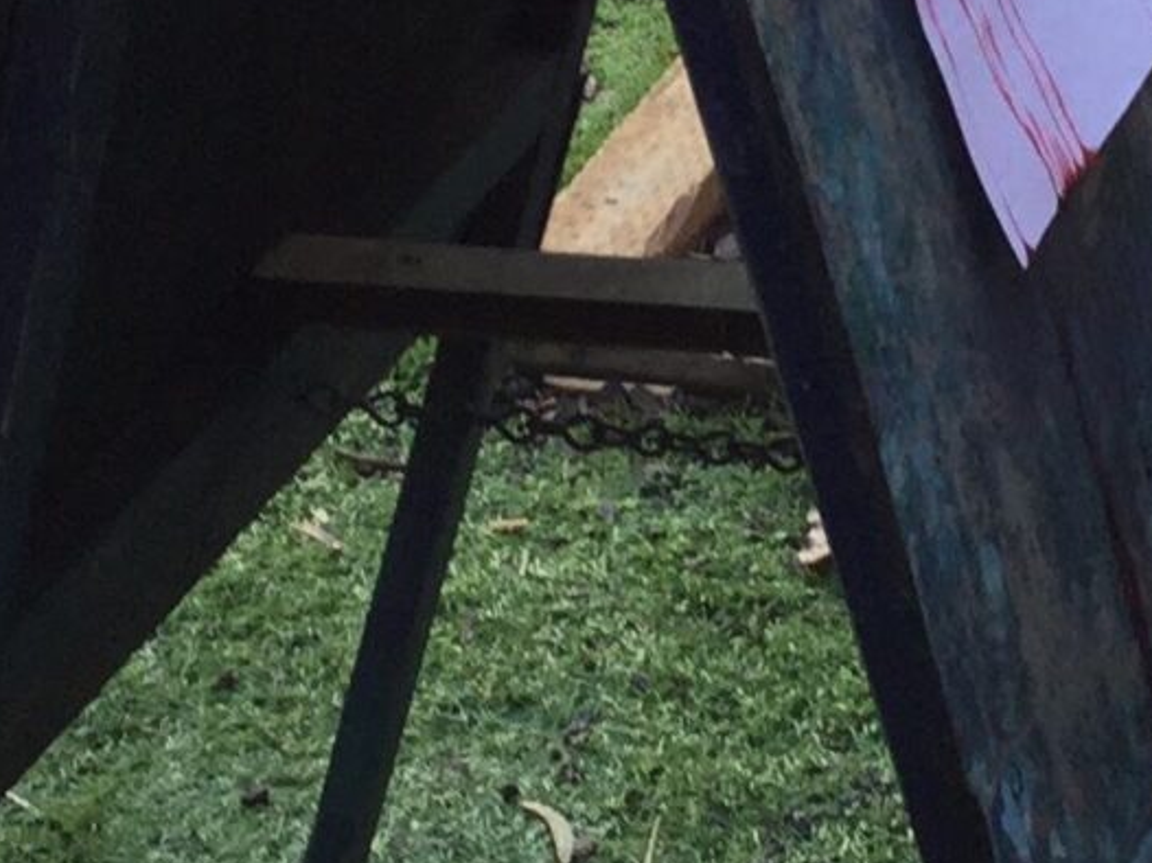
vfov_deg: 9.8
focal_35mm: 151
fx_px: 5023
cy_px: 35
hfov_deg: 13.0
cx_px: 834
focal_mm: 3.3
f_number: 2.4
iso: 32
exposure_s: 1/100
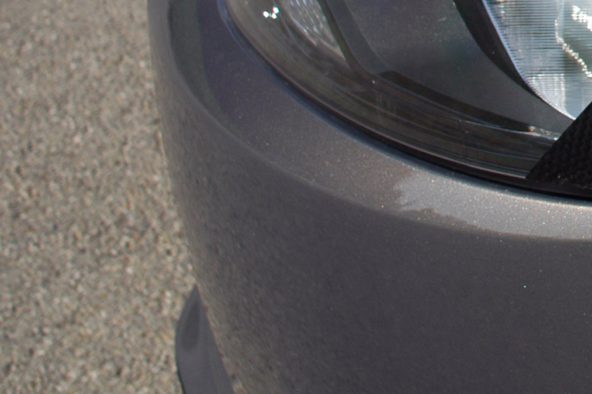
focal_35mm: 80
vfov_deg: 15.9
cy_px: -151
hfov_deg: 22.7
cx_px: 767
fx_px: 1314
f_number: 6.3
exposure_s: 1/640
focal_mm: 18
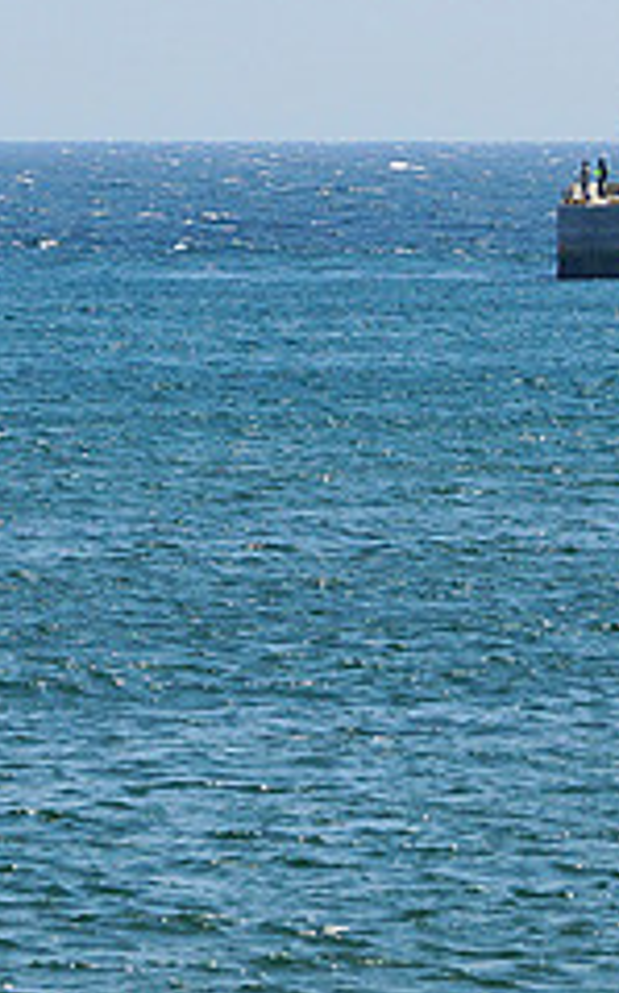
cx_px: 183
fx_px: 20326
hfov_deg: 1.7
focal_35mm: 752
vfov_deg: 2.8
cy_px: -87
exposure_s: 1/323
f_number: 11
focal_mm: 147
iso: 100
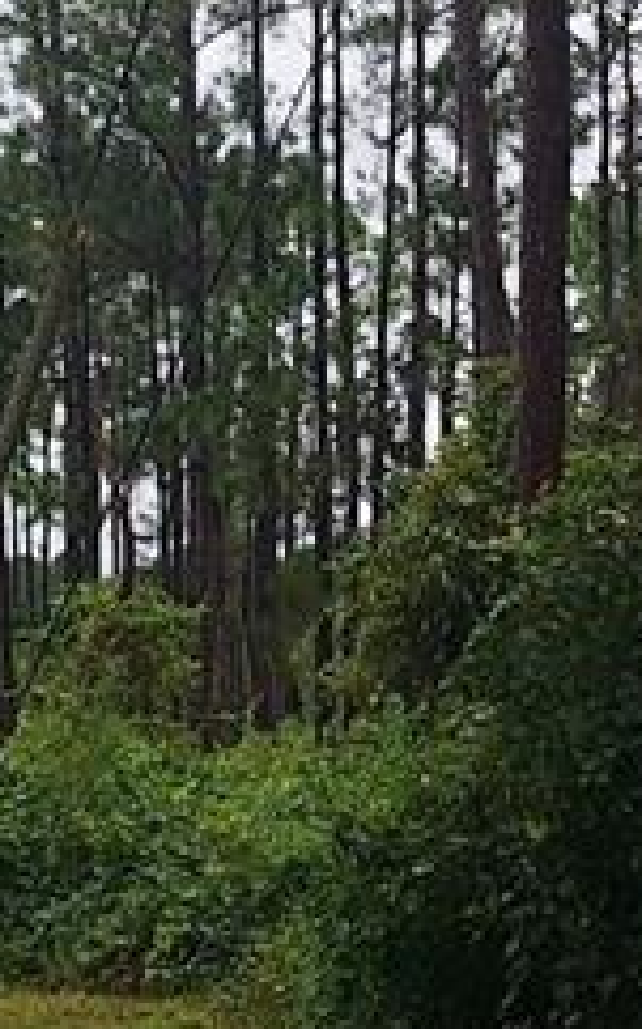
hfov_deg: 10.8
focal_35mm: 121
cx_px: 238
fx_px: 3391
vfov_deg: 16.7
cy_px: -106
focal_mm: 5.54
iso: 40
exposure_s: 1/1235
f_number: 1.8
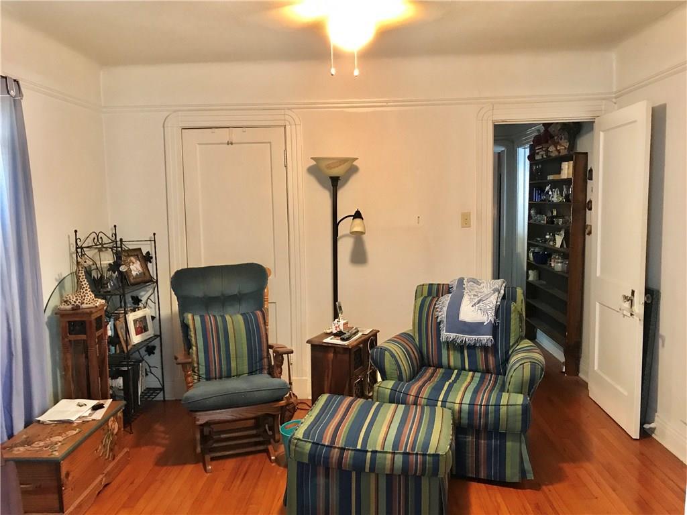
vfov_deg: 49.7
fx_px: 556
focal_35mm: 28
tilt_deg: -4.2
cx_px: 344
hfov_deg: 63.4
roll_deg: +0.6
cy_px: 258
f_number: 1.8
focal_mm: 3.99
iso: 80
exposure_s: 1/7
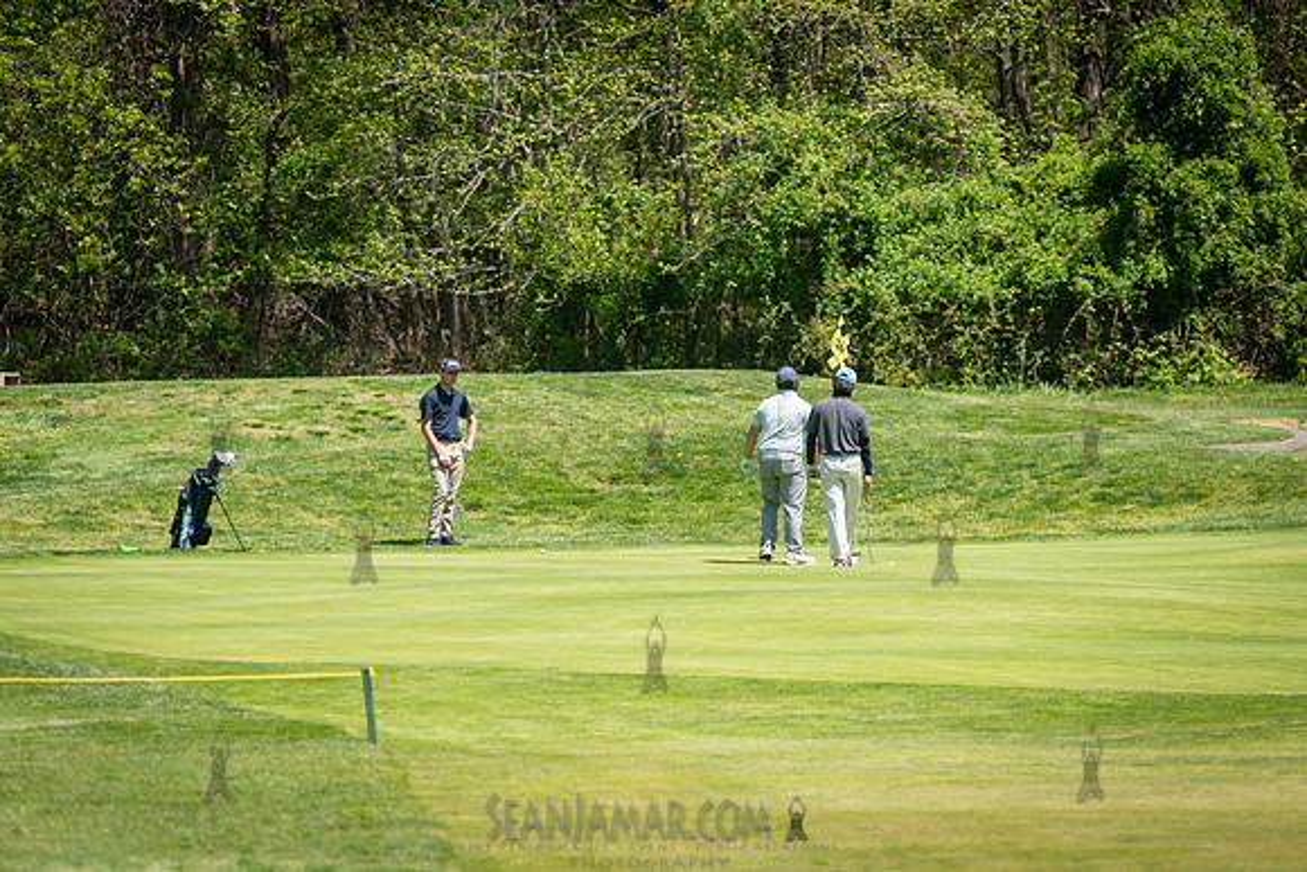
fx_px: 9271
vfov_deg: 5.4
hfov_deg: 8.1
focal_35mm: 255
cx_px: 757
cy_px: 412
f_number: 3.5
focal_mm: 200
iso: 100
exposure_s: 1/1000
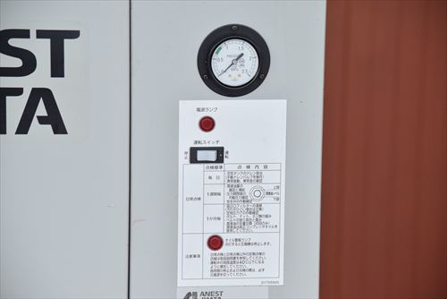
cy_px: 150
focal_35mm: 138
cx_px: 224
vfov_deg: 10.0
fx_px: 1714
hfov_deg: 14.9
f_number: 6.3
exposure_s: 1/1250
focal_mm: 92
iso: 1250
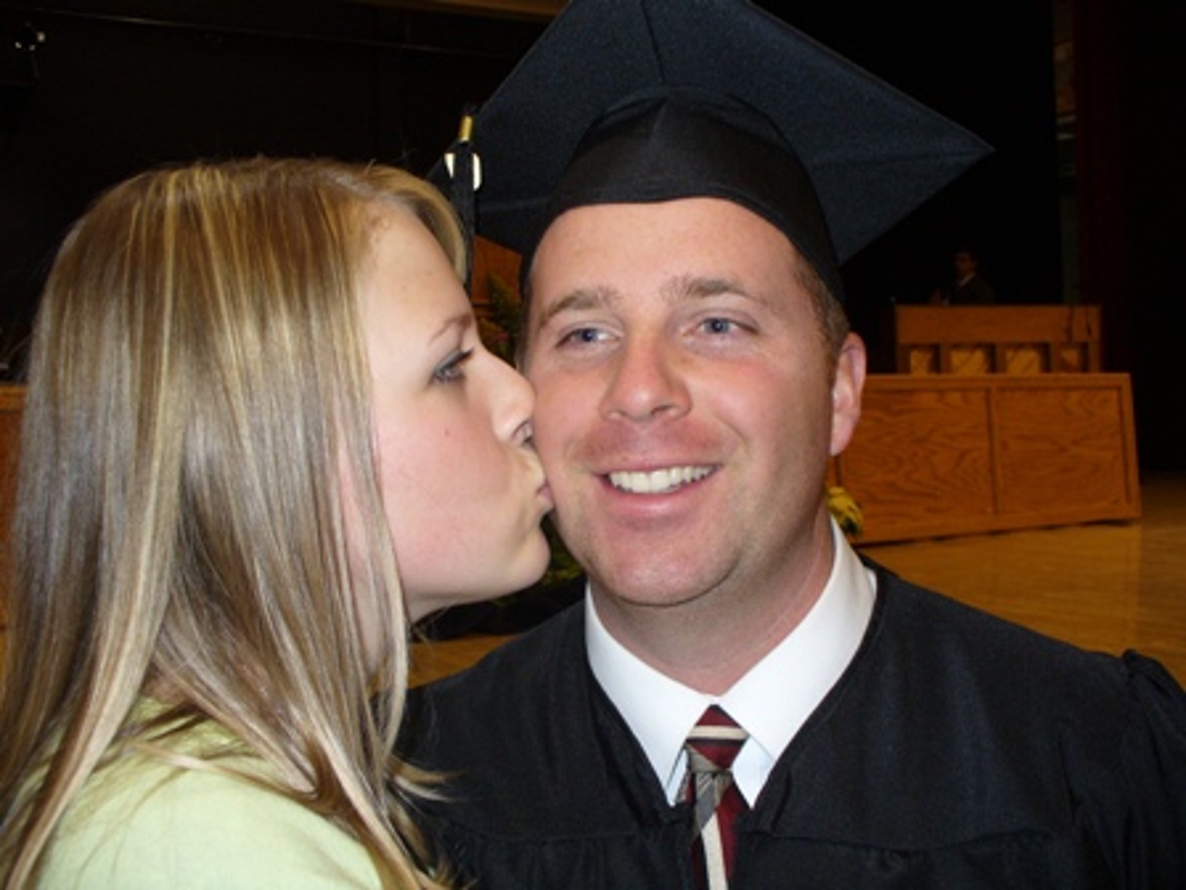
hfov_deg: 50.1
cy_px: 445
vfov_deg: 38.7
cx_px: 593
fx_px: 1268
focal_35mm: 37
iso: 100
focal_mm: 6.1
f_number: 2.8
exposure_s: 1/60
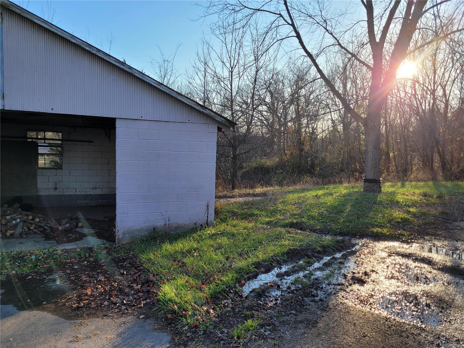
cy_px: 174
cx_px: 232
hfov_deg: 67.3
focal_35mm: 26
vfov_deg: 53.1
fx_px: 349
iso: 40
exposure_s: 1/811
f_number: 1.8
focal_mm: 5.4
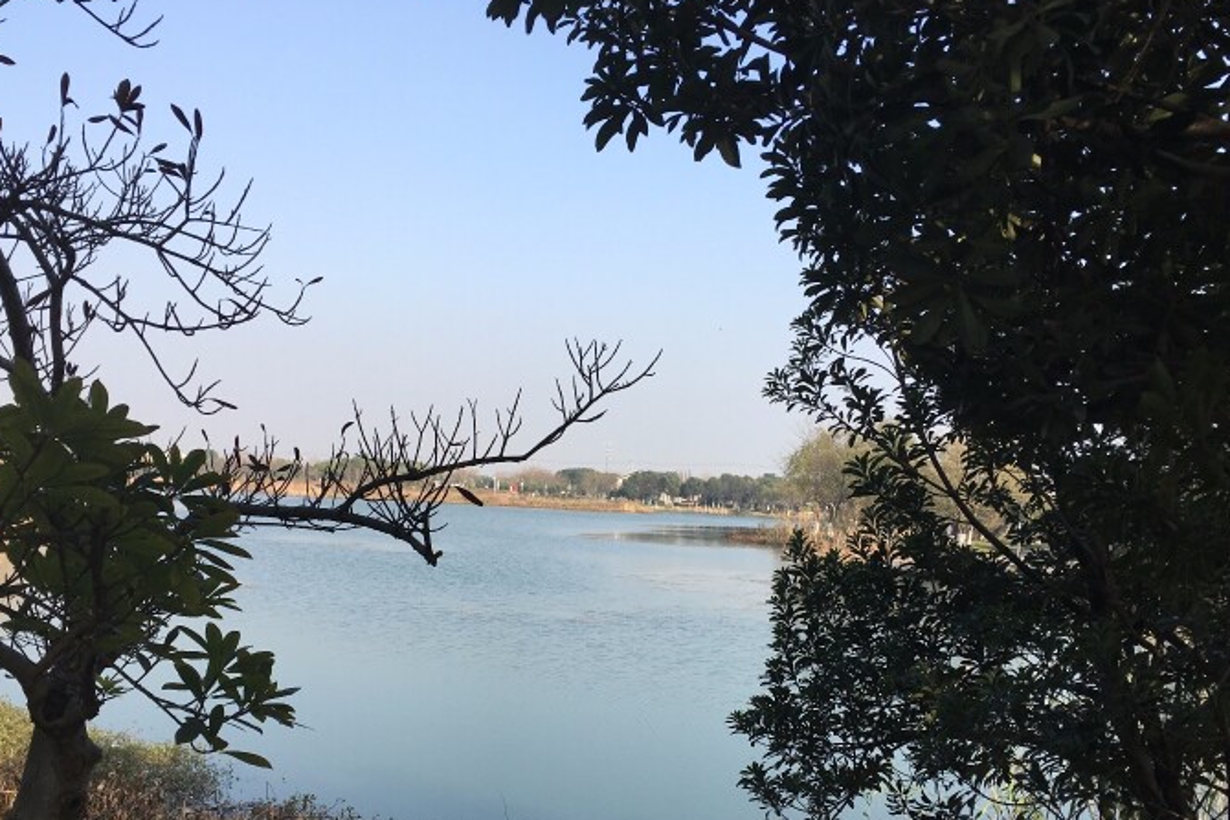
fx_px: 1230
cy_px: 528
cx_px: 591
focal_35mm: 36
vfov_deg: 36.6
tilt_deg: -1.2
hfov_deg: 53.1
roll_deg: -2.4
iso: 25
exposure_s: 1/864
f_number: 2.2
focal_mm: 4.15
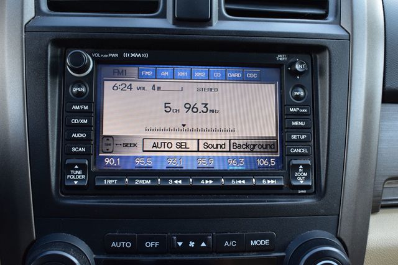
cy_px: 132
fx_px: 464
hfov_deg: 46.4
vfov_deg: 31.9
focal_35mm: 42
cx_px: 199
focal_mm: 28
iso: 400
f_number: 7.1
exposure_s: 1/25
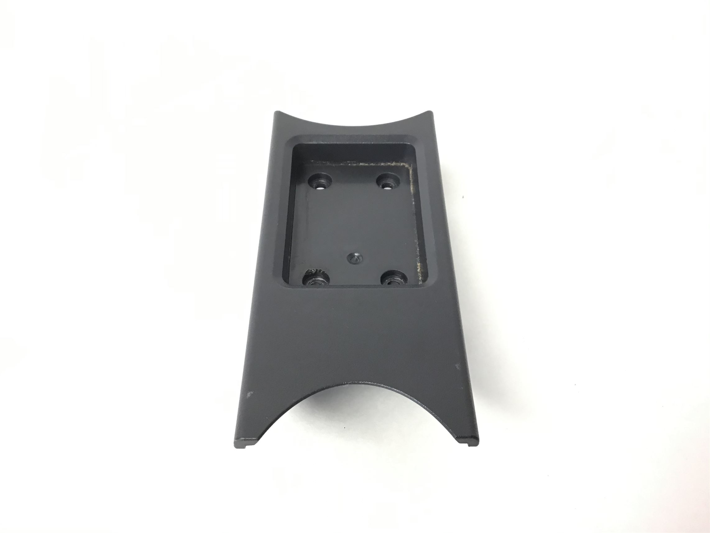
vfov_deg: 45.4
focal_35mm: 31
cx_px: 355
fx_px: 636
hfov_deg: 58.4
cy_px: 266
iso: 80
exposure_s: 1/30
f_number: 2.4
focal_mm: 3.3
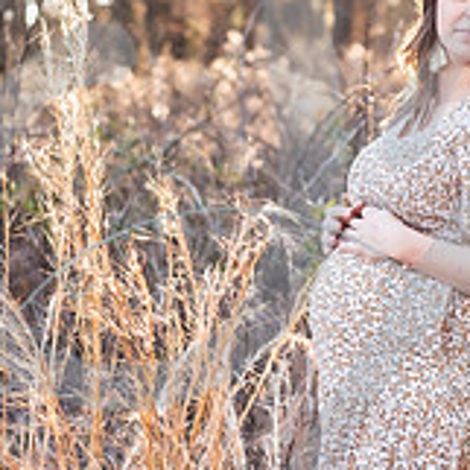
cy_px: 257
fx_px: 1828
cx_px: 362
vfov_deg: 14.6
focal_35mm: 119
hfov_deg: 14.6
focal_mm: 50
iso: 320
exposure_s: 1/400
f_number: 2.8
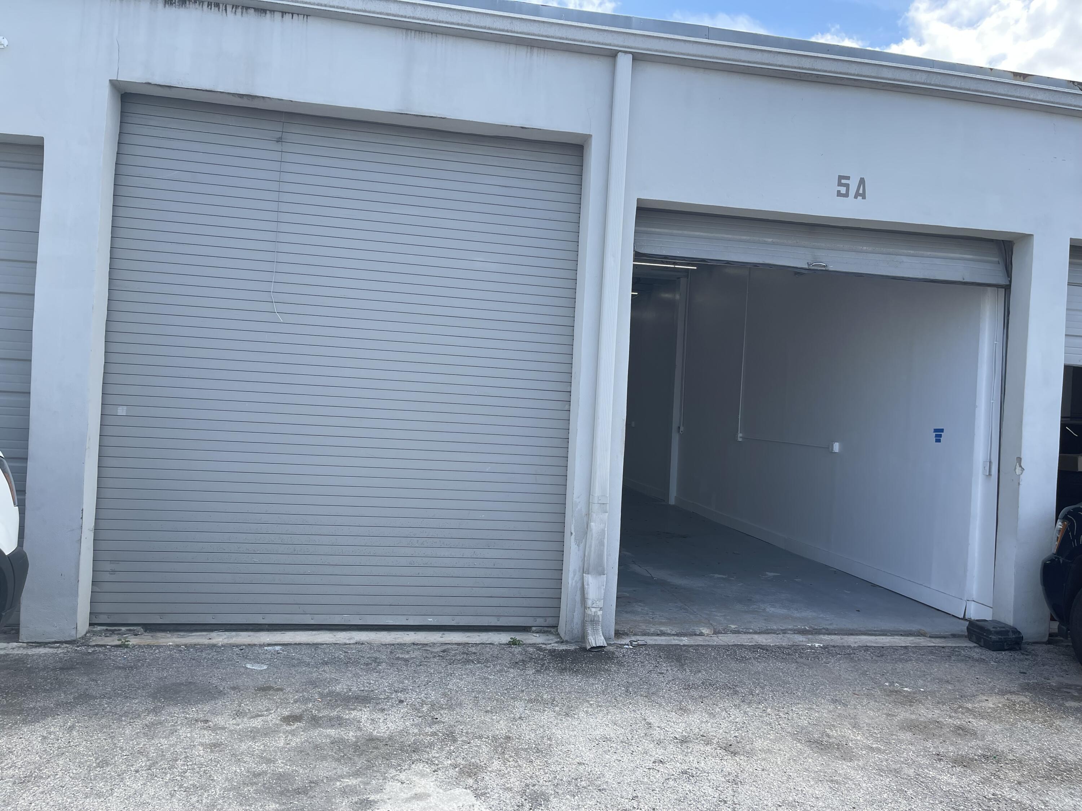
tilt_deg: +0.1
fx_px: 781
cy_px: 406
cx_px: 541
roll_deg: -3.6
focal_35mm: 25
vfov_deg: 54.9
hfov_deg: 69.4
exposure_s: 1/1212
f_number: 1.6
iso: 32
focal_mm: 5.1
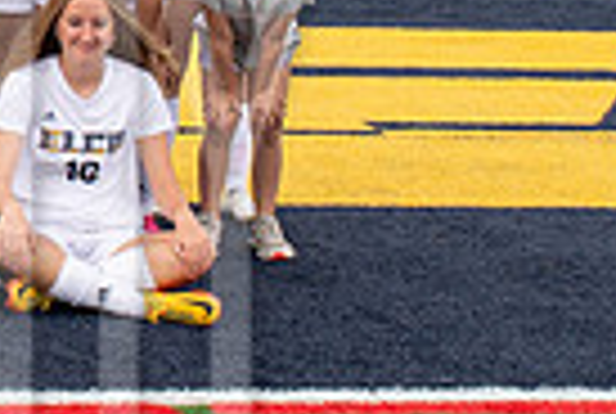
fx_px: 2504
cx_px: -314
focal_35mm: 146
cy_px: -91
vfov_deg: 9.3
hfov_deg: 13.2
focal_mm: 24
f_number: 10
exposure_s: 1/250
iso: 200
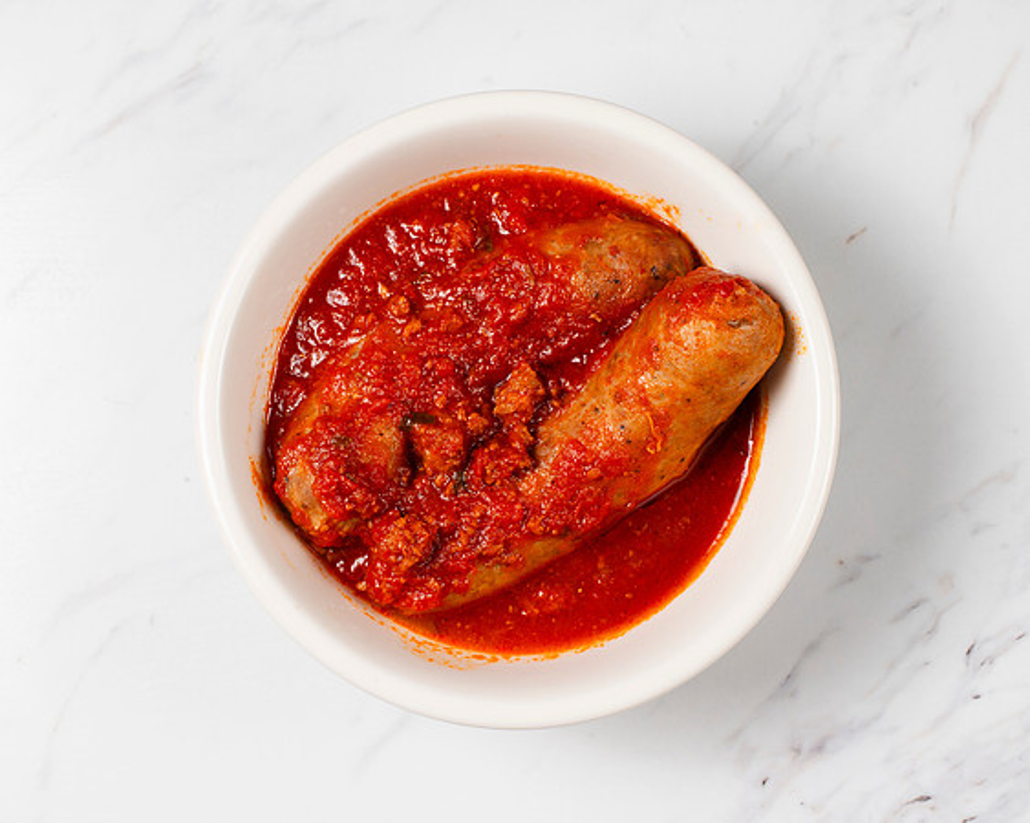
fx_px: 2047
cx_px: 516
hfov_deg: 28.2
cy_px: 406
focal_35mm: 67
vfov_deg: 22.7
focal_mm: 50
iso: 200
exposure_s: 1/200
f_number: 13
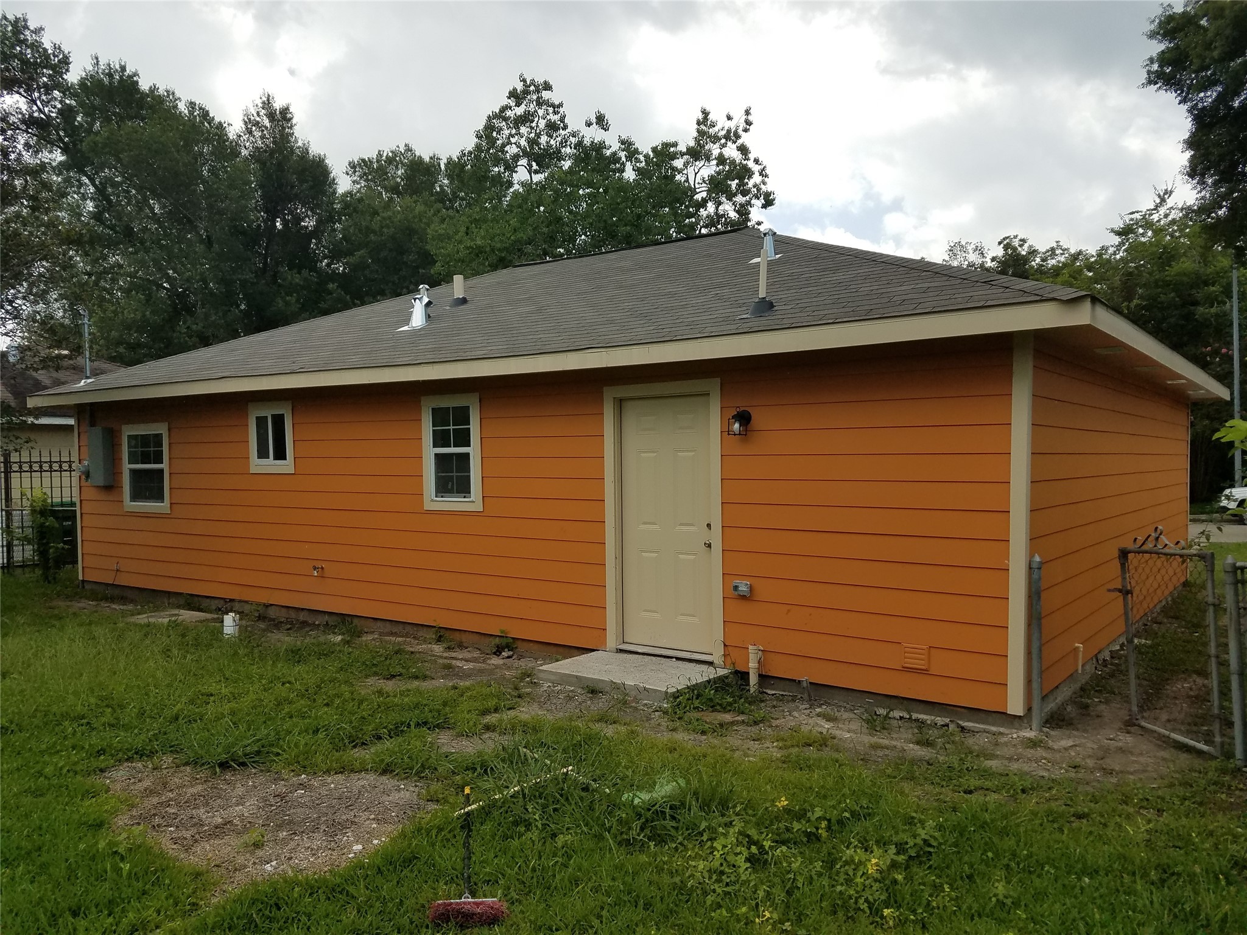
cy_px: 468
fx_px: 937
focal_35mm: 26
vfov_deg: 53.1
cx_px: 624
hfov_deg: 67.3
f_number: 1.7
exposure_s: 1/1620
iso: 40
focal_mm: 4.2
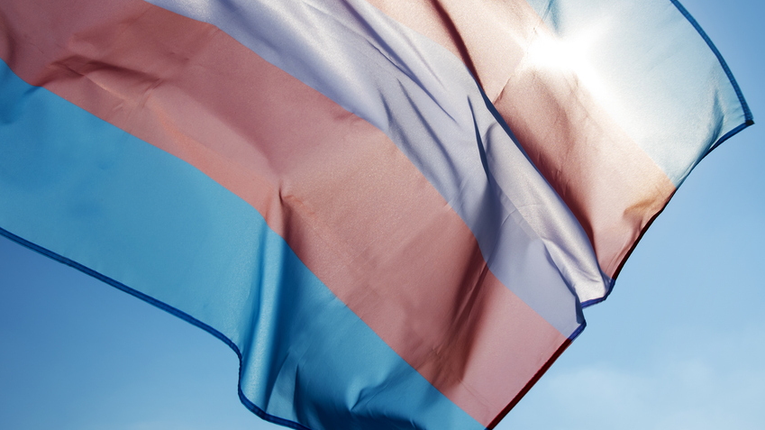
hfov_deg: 42.9
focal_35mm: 48
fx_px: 973
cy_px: 187
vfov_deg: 24.9
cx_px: 417
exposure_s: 1/500
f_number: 7.1
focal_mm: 31
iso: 64
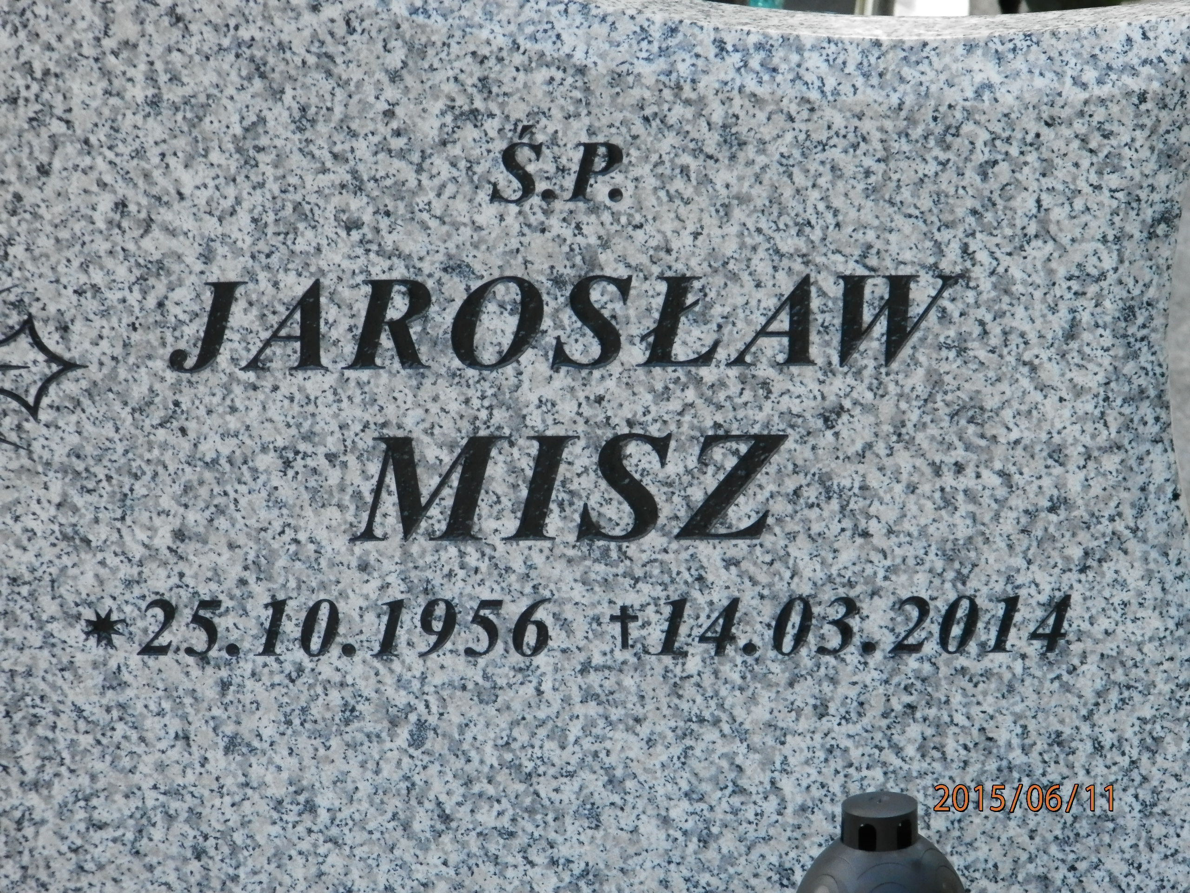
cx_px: 595
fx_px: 6188
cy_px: 446
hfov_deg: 11.0
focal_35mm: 180
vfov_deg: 8.2
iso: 500
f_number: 5.1
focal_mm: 32.1
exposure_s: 1/400
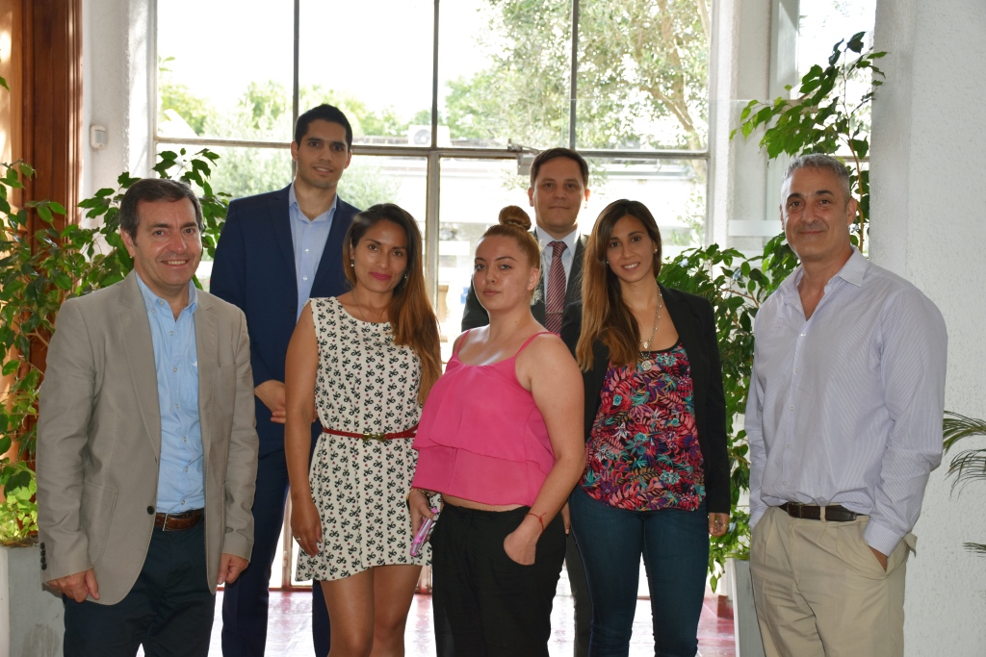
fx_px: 1397
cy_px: 328
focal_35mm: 51
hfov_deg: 38.9
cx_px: 493
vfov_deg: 26.5
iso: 250
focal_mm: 34
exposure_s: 1/125
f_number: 4.2
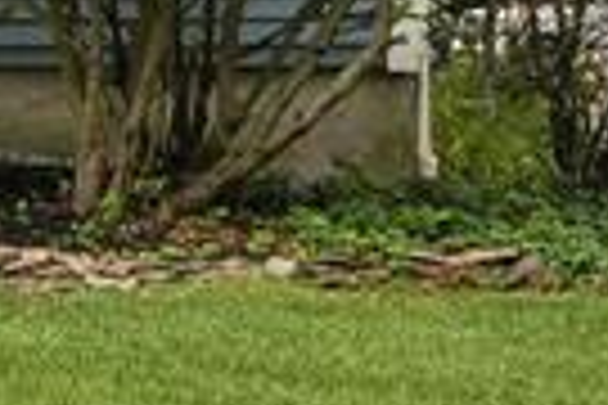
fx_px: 3715
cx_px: -833
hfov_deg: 8.6
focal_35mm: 220
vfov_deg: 5.9
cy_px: -724
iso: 200
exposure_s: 1/200
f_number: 8
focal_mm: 19.9
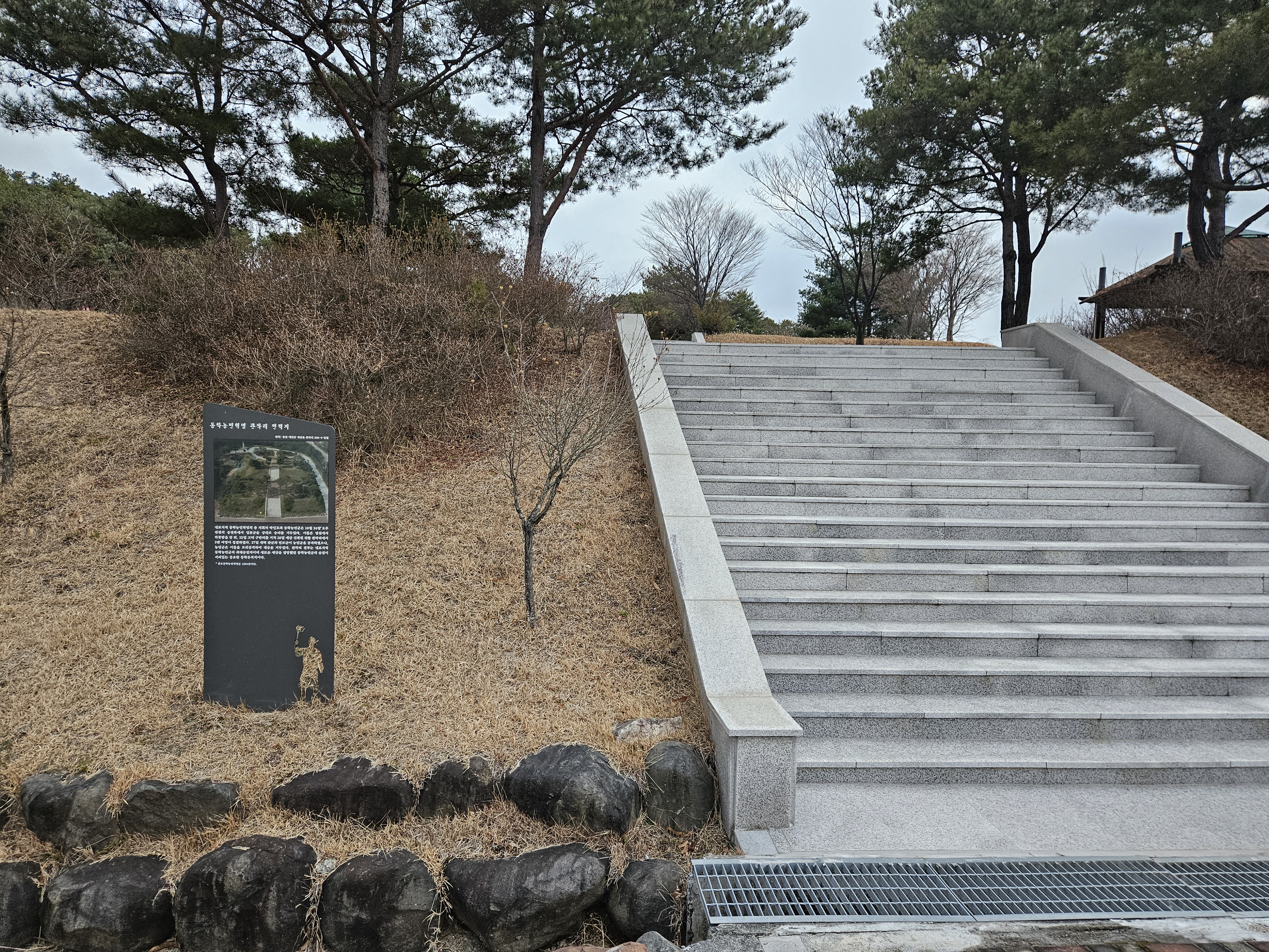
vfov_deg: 58.9
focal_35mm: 23
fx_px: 843
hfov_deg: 73.9
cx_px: 634
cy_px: 476
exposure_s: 1/207
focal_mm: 5.4
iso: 250
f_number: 1.8
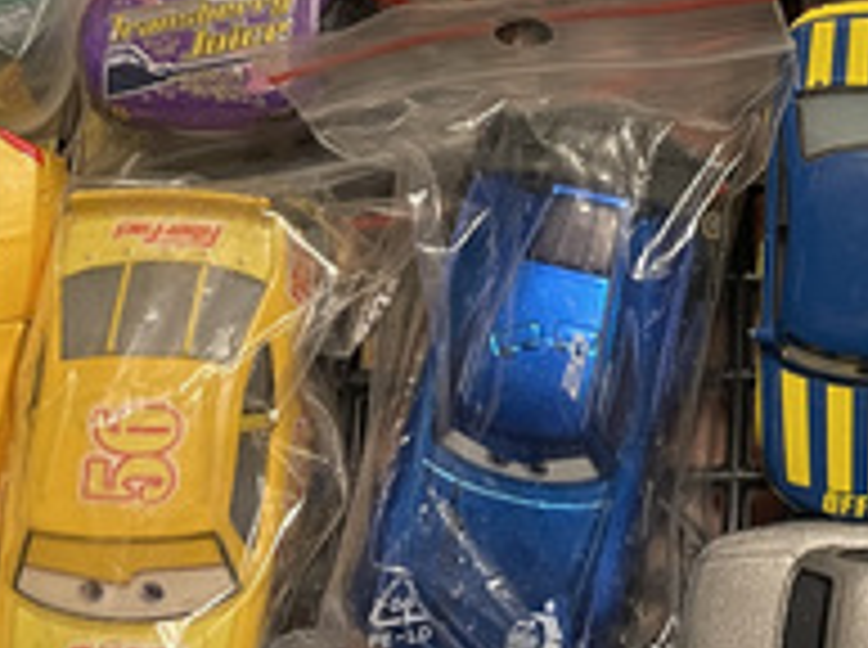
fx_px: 2027
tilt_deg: -69.0
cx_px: 1075
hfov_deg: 22.1
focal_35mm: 81
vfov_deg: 17.6
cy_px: -54
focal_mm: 4.2
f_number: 1.6
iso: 320
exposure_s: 1/50
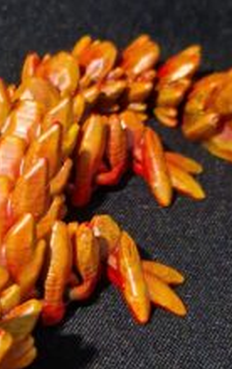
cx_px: 34
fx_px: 595
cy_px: 229
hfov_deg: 21.7
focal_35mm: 59
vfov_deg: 34.3
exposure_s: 1/17
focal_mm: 5.4
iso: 400
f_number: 1.8
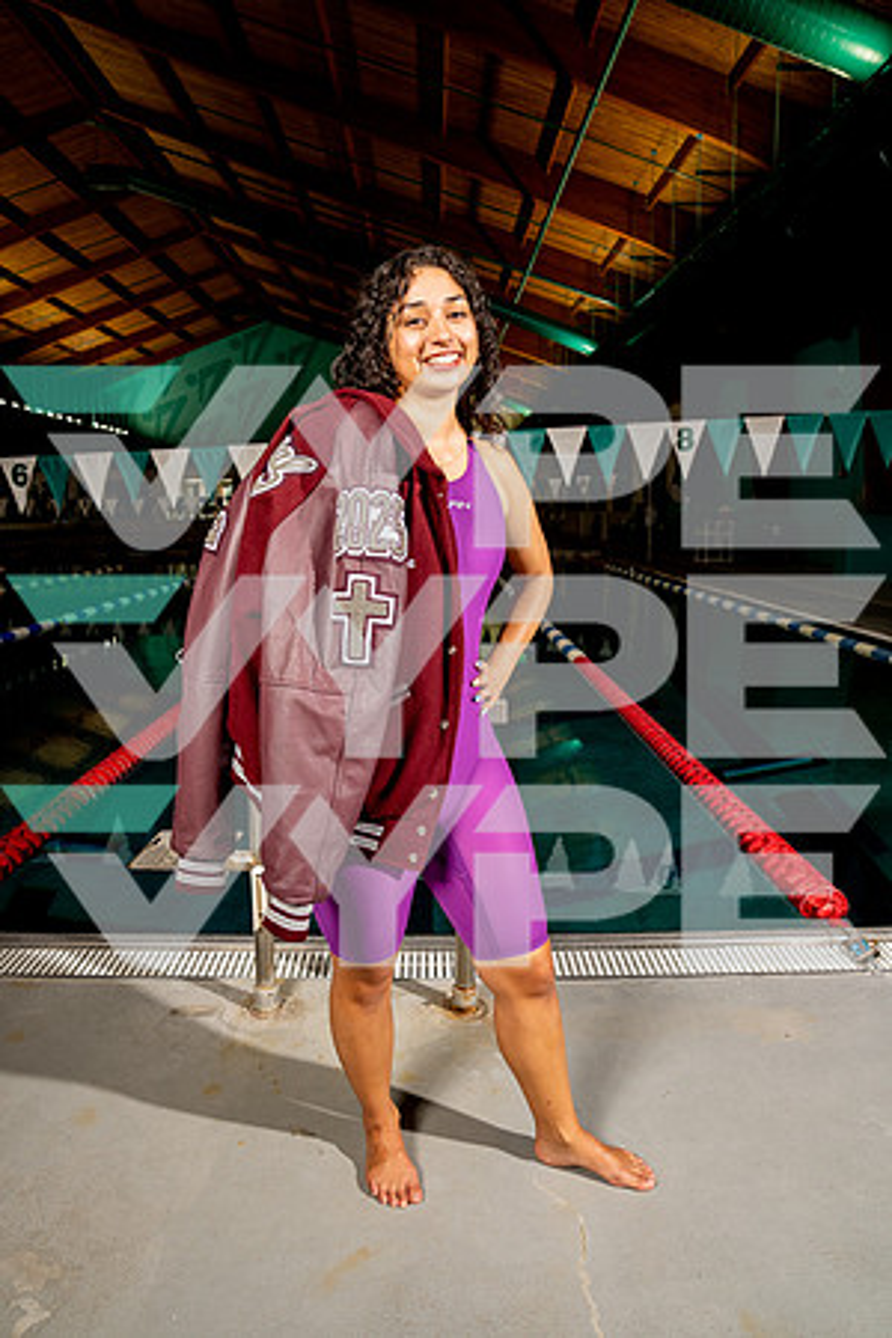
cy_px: 669
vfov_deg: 73.7
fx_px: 892
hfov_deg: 53.1
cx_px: 446
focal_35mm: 24
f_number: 7.1
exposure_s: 1/125
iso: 400
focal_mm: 24
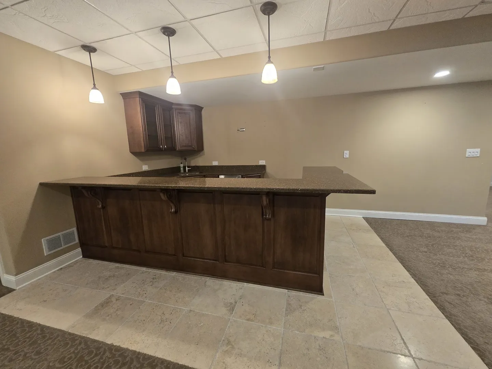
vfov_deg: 89.9
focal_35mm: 13
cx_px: 246
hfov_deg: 106.2
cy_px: 184
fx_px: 185
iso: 500
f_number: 2.2
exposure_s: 1/60
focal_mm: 2.2
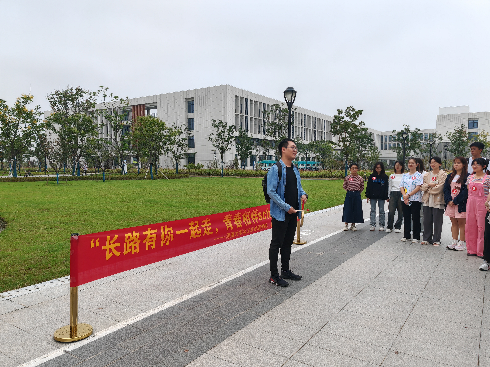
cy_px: 184
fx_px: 382
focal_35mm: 27
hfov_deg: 65.3
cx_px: 245
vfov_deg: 51.4
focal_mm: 7.62
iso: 50
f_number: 1.6
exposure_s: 1/820
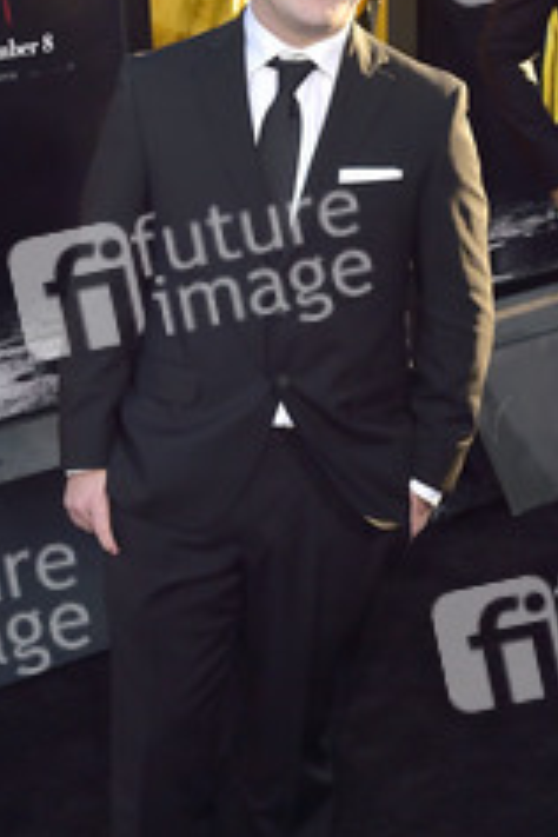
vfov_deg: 25.1
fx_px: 1883
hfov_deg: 16.9
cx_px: 295
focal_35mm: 81
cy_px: 452
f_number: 6.3
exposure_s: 1/320
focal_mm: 48
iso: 500
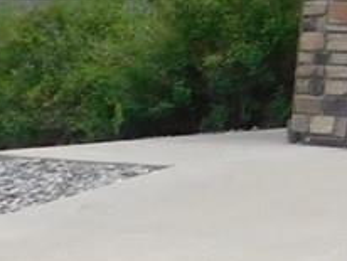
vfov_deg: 6.1
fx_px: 2338
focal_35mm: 233
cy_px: -404
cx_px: 1267
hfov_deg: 7.0
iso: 125
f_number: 3.2
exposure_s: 1/1000
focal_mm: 5.3
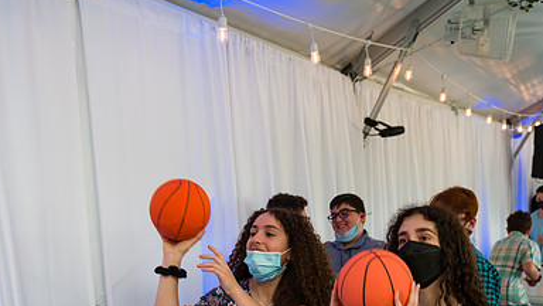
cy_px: 266
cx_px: 262
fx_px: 547
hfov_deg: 52.8
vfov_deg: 30.1
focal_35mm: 38
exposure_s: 1/200
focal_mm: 24
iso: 400
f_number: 3.2
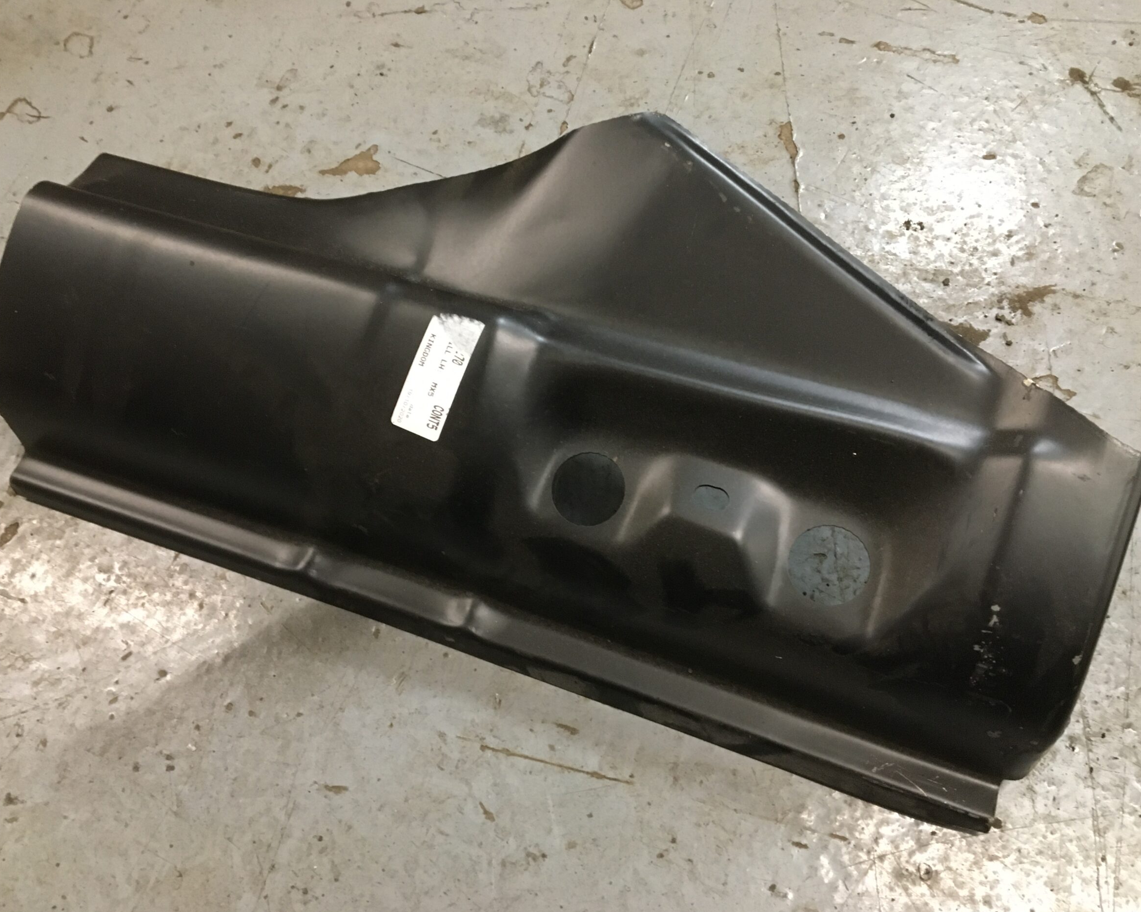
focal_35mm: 31
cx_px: 571
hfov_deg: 57.2
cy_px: 466
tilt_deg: -63.9
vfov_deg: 47.1
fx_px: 1047
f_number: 2.2
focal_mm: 4.15
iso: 400
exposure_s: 1/17
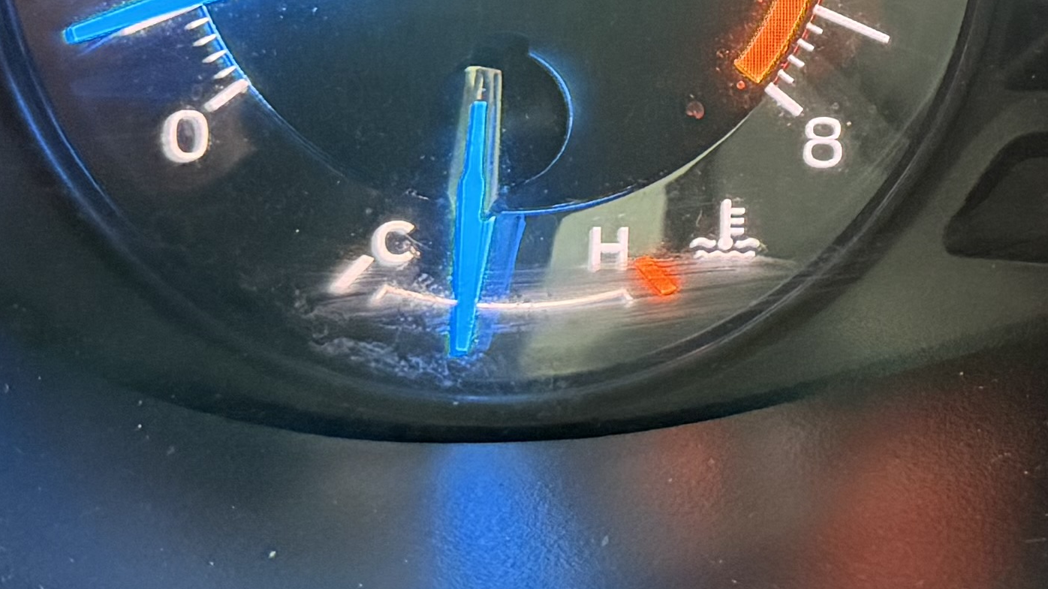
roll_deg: +1.3
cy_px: -434
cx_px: 1278
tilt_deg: -26.9
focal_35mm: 107
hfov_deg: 18.8
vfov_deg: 10.7
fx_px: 2973
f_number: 1.78
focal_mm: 6.76
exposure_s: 1/55
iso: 800
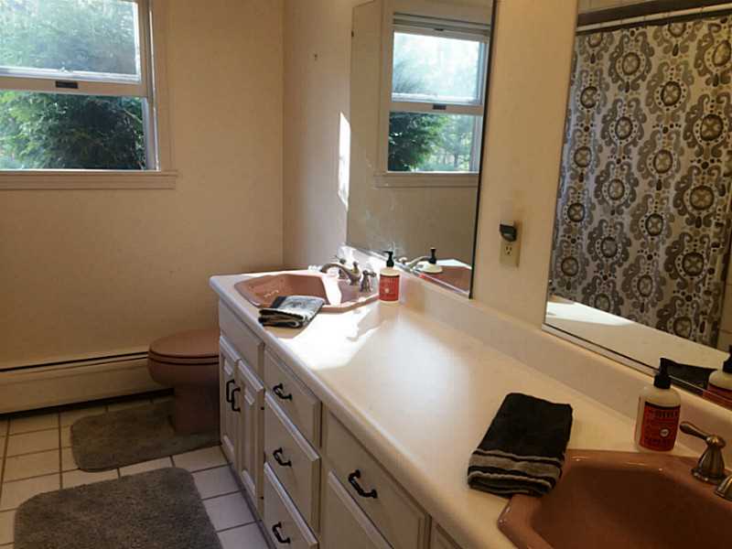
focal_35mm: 29
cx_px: 366
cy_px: 274
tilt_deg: -13.5
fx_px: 613
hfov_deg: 61.7
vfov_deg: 48.2
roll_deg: -1.3
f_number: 2.2
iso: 50
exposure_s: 1/60
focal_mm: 4.15
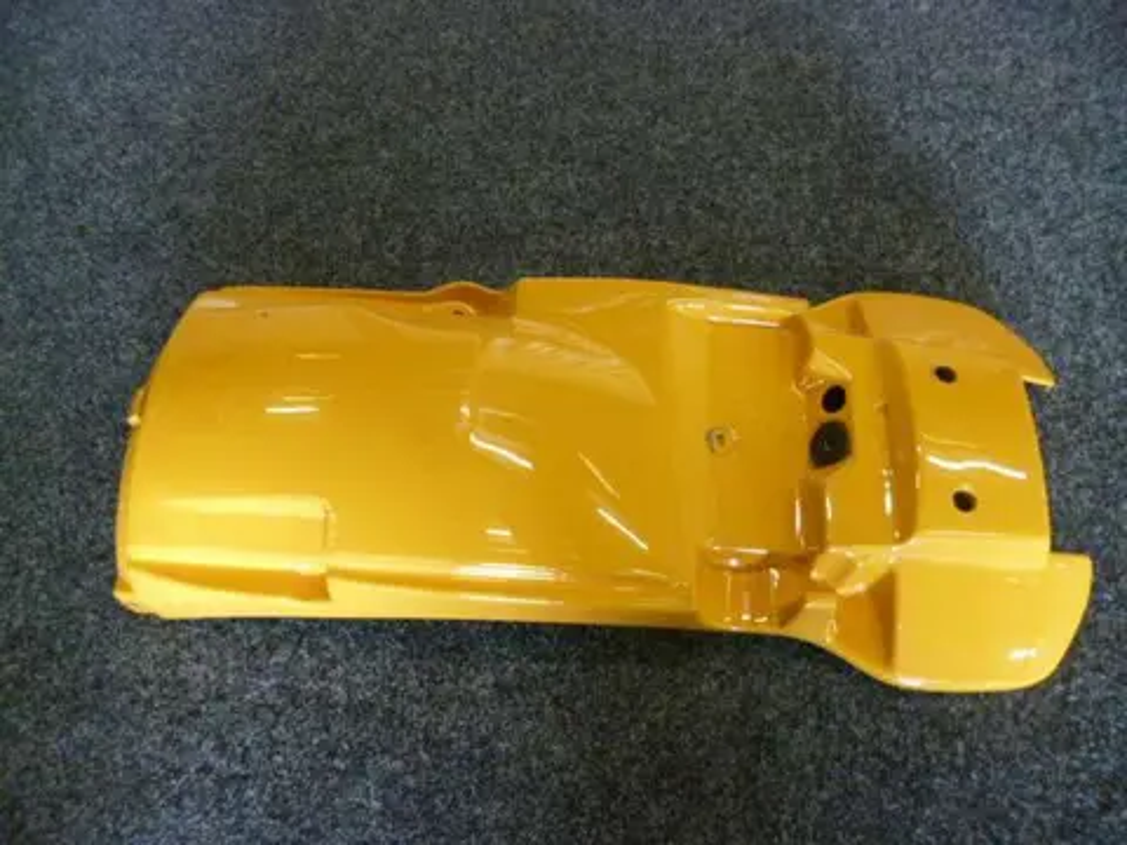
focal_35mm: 24
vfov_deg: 56.8
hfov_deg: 71.6
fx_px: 781
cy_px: 422
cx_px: 564
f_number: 2.5
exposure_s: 1/30
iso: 400
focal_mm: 4.3
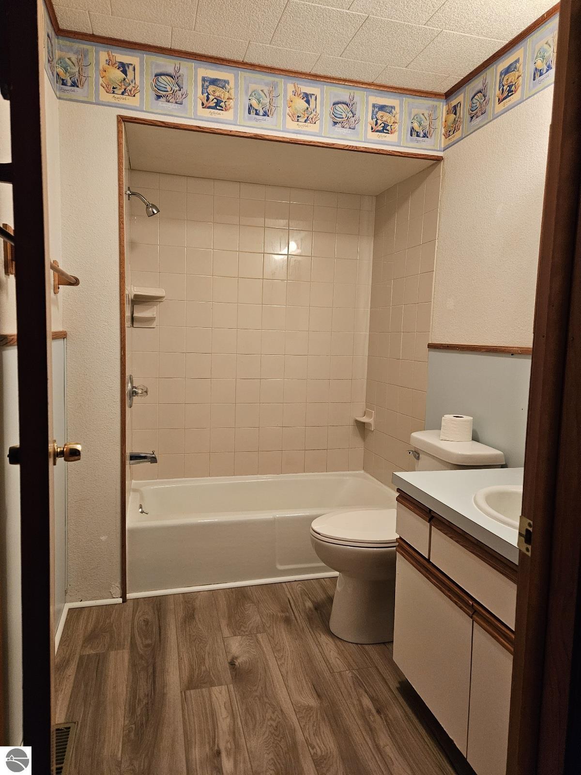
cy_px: 388
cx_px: 290
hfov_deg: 58.9
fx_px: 515
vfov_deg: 73.9
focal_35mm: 23
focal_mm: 5.4
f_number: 1.8
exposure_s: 1/120
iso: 400
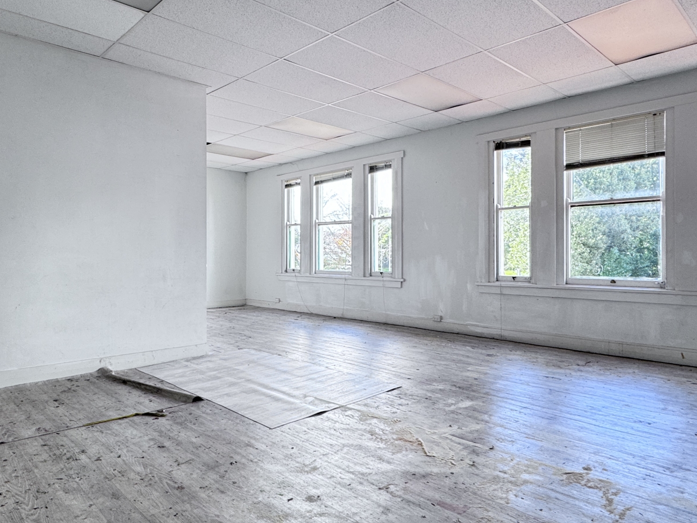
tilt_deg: +0.6
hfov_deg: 70.9
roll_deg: +0.4
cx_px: 281
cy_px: 251
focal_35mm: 24
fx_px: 483
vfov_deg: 56.8
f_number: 2.2
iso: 125
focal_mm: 2.22
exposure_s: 1/99
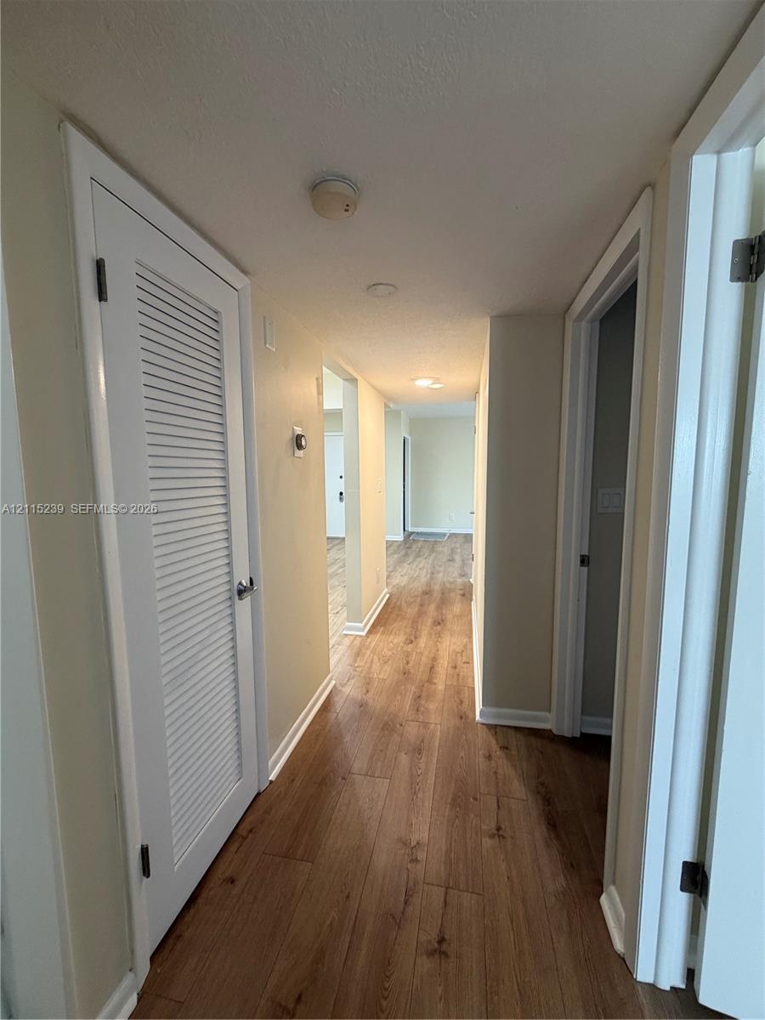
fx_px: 413
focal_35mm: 14
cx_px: 382
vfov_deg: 102.1
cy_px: 510
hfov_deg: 85.7
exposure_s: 1/60
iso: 250
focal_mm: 2.22
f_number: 2.2
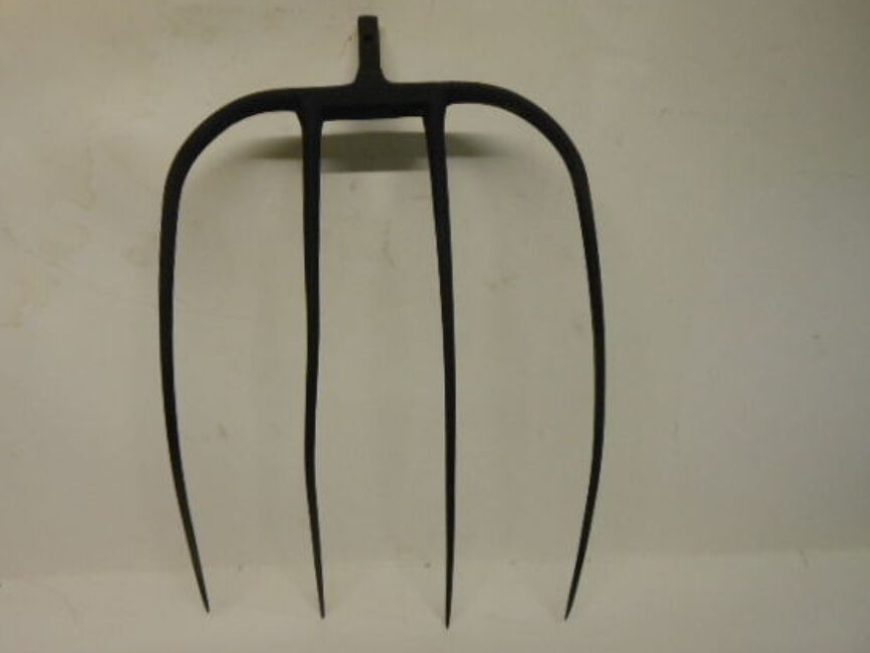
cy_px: 345
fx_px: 729
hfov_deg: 61.6
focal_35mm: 29
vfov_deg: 48.2
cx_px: 415
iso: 400
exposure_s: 1/50
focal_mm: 4.5
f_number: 3.2
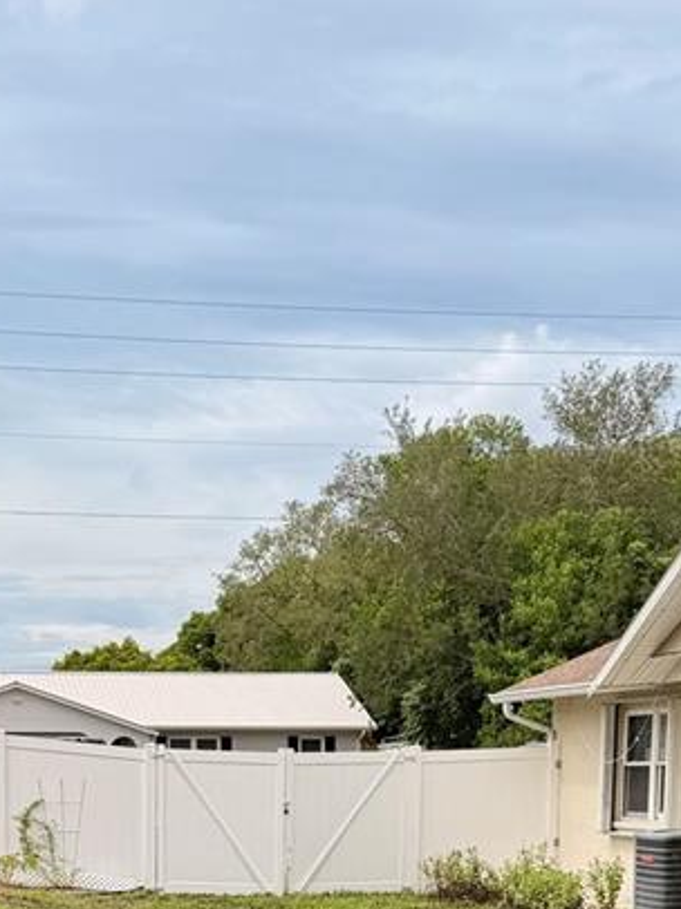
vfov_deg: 24.8
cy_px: 1088
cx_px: 264
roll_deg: +1.1
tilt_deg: -8.0
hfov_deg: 20.7
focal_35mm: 71
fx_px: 1864
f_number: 1.78
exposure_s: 1/4975
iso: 80
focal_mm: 6.76
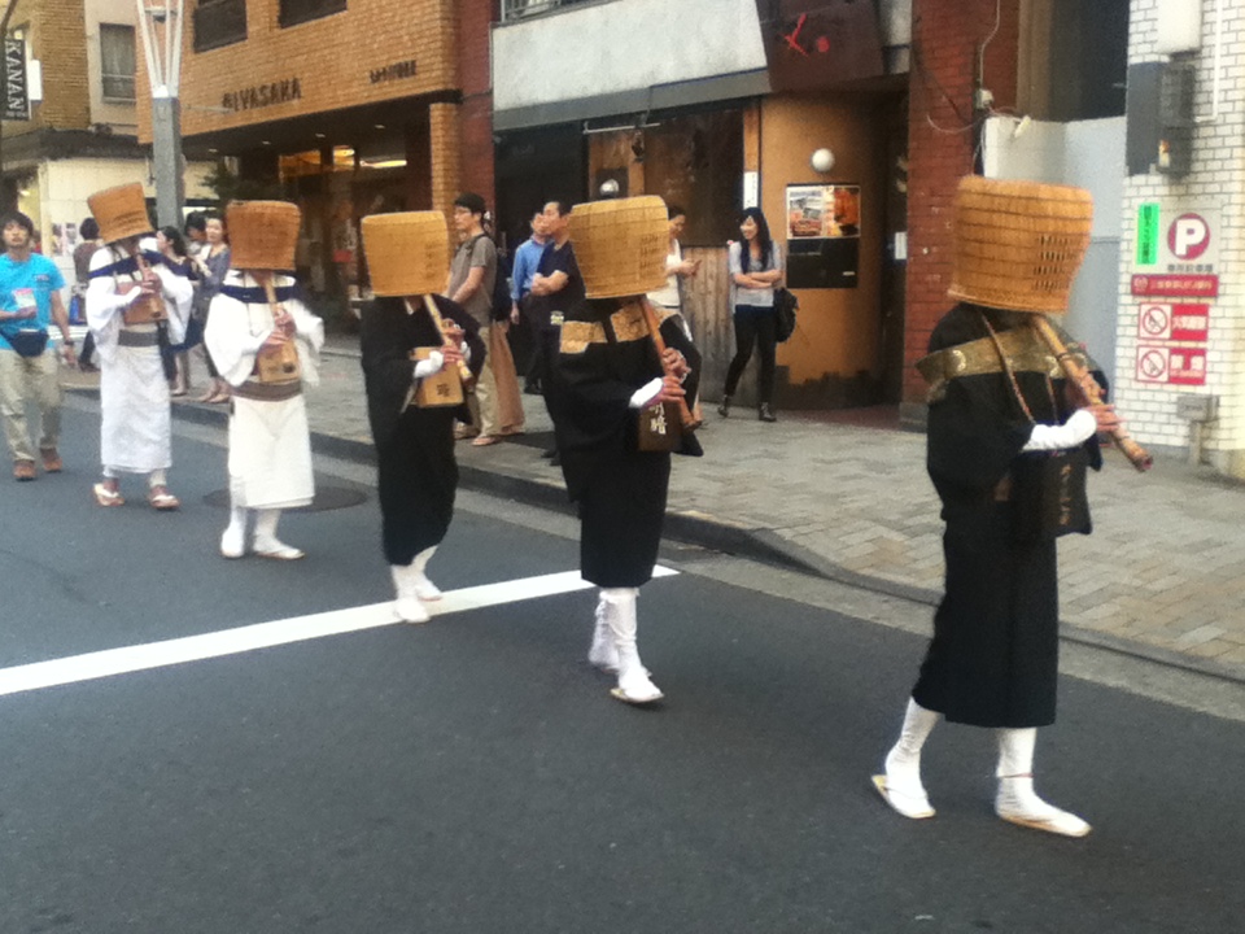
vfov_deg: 44.2
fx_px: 1151
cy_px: 467
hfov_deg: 56.8
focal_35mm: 32
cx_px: 622
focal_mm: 3.85
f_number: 2.4
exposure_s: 1/30
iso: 80
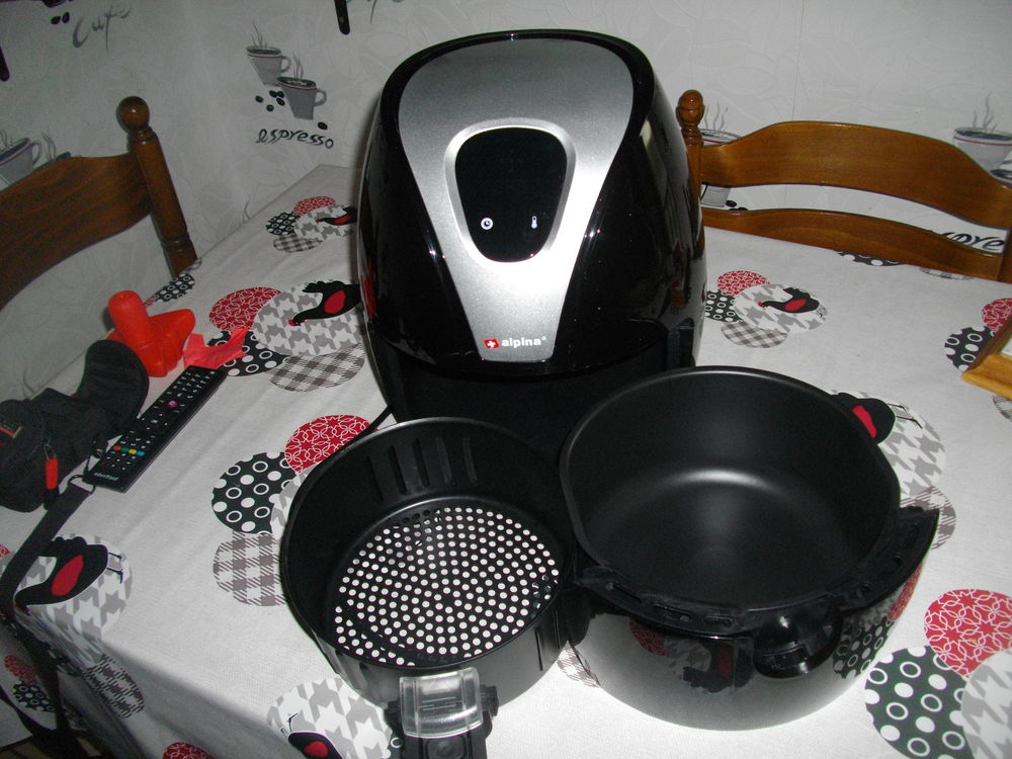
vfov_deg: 44.2
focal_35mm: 32
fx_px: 936
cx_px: 506
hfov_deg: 56.8
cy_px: 380
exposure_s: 1/50
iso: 200
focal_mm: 5.7
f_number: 2.9
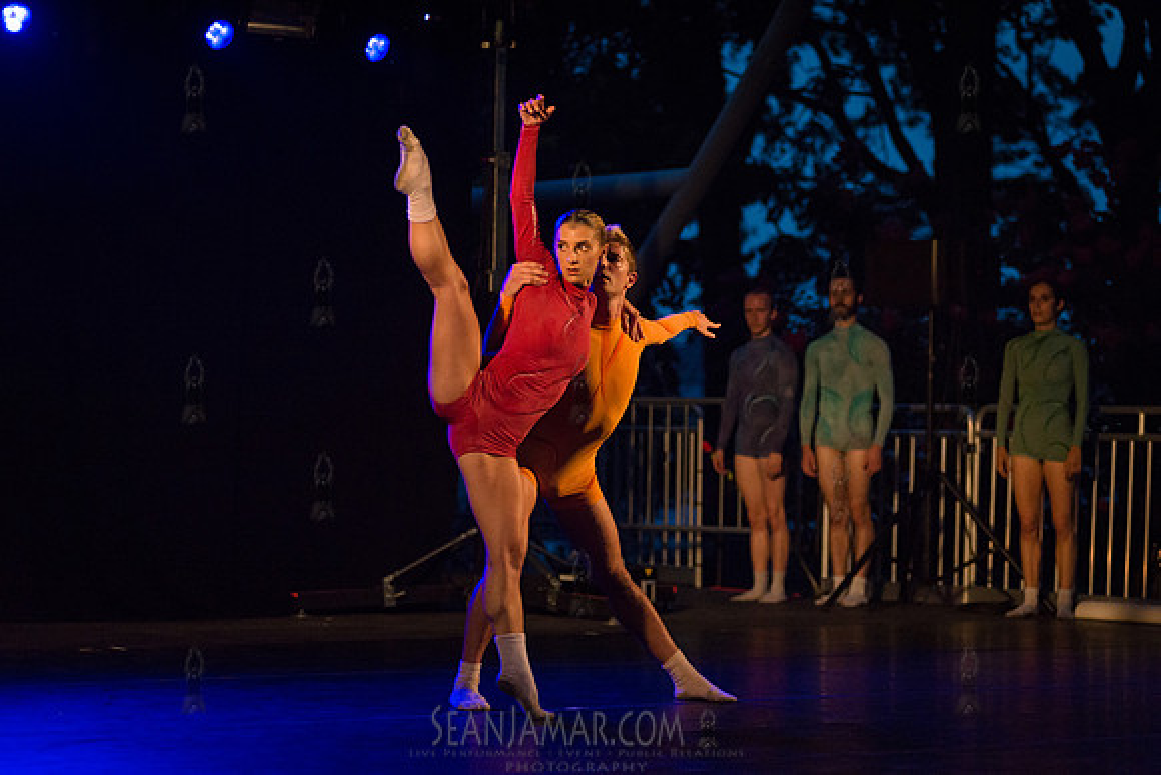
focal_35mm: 100
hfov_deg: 20.4
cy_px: 388
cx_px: 580
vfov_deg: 13.7
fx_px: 3226
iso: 3200
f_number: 2.8
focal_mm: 100
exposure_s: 1/1000
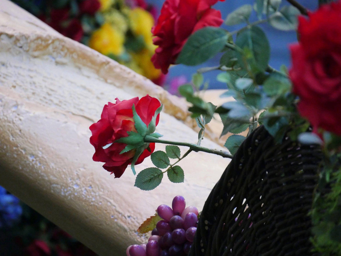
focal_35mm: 280
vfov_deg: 5.3
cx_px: 170
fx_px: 2758
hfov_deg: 7.1
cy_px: 128
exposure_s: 1/320
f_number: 5.6
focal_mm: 140
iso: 3200
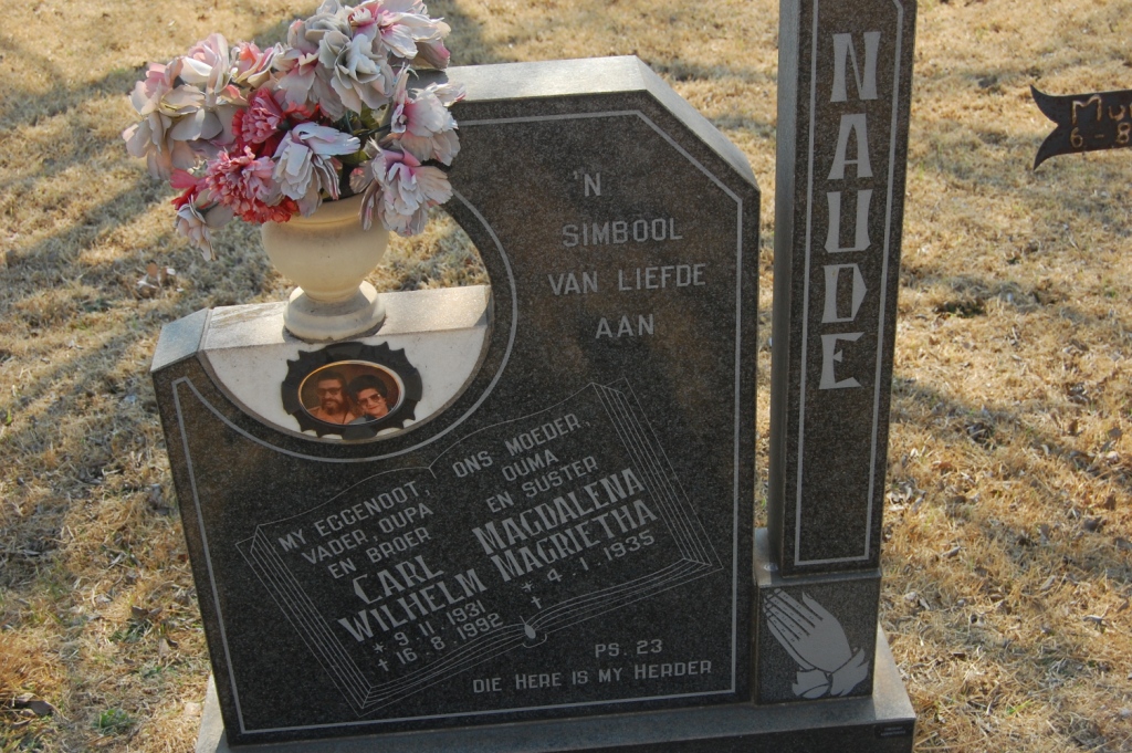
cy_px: 376
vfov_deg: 26.4
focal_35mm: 51
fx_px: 1602
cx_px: 566
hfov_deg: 38.9
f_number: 7.1
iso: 400
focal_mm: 34
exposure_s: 1/500
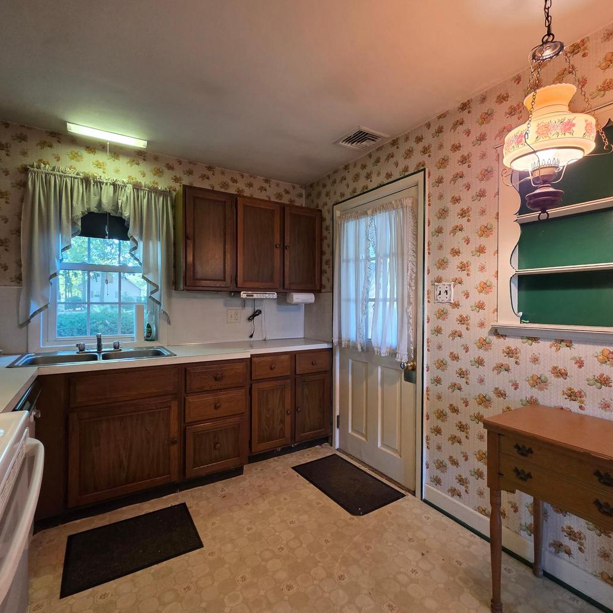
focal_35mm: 16
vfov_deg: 87.4
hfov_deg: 87.4
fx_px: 321
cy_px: 305
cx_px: 309
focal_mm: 2.2
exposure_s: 1/60
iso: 400
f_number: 1.9
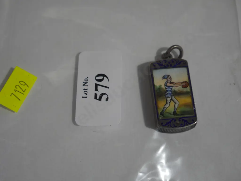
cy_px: 90
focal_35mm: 72
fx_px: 502
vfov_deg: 20.5
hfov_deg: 27.0
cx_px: 120
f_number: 5.5
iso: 250
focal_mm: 36
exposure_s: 1/80
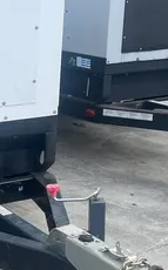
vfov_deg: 23.6
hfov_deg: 14.3
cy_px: 144
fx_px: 647
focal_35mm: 88
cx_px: -42
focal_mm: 4.2
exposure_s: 1/1742
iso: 32
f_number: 1.6
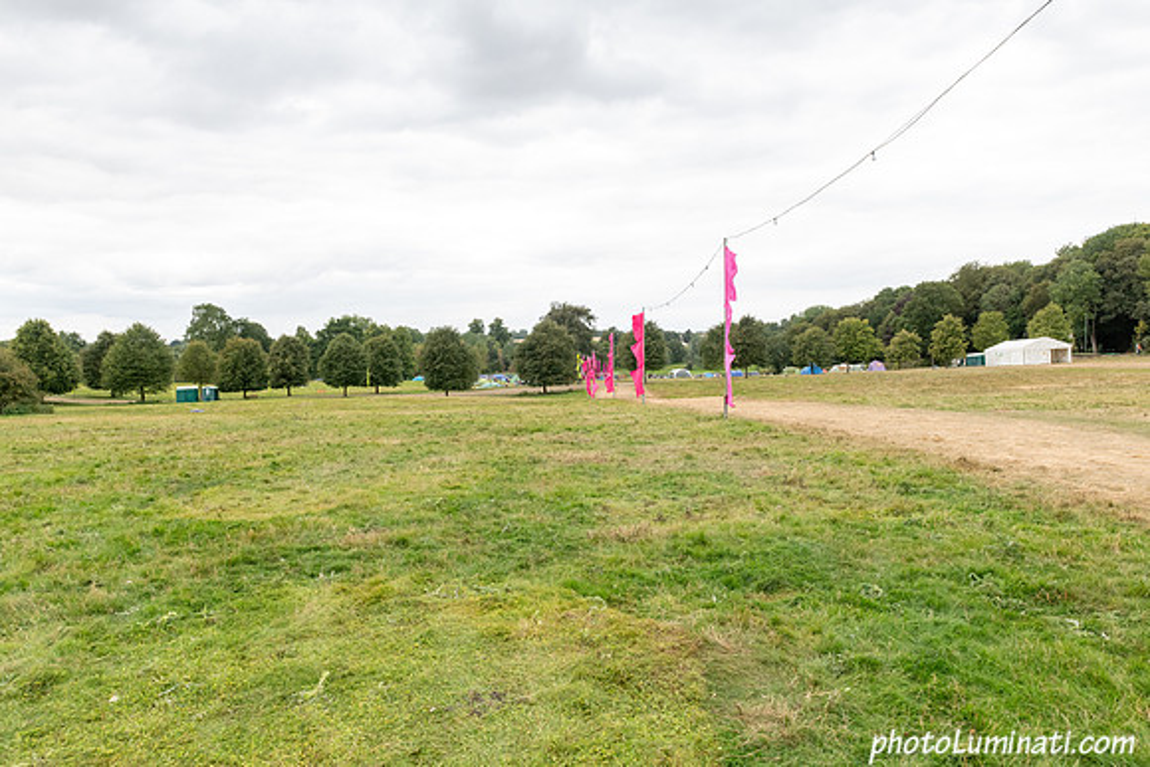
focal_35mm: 24
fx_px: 767
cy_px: 384
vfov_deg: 53.2
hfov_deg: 73.7
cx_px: 575
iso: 800
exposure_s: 1/250
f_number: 10
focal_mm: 24
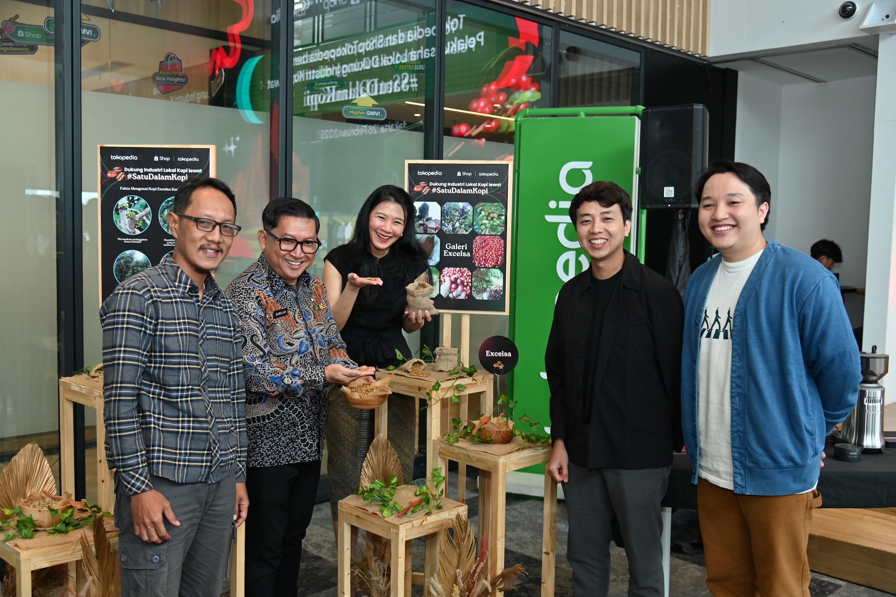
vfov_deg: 38.9
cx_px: 448
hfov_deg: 55.8
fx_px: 846
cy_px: 298
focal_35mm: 34
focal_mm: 34
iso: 500
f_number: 4
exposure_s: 1/125
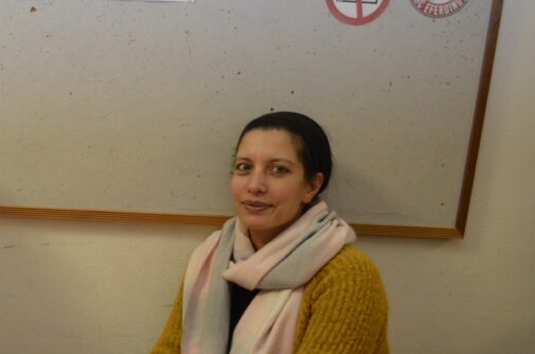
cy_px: 277
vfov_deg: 24.6
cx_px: 11
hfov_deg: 34.0
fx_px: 801
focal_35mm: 54
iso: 1600
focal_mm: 18
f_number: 4
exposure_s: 1/60
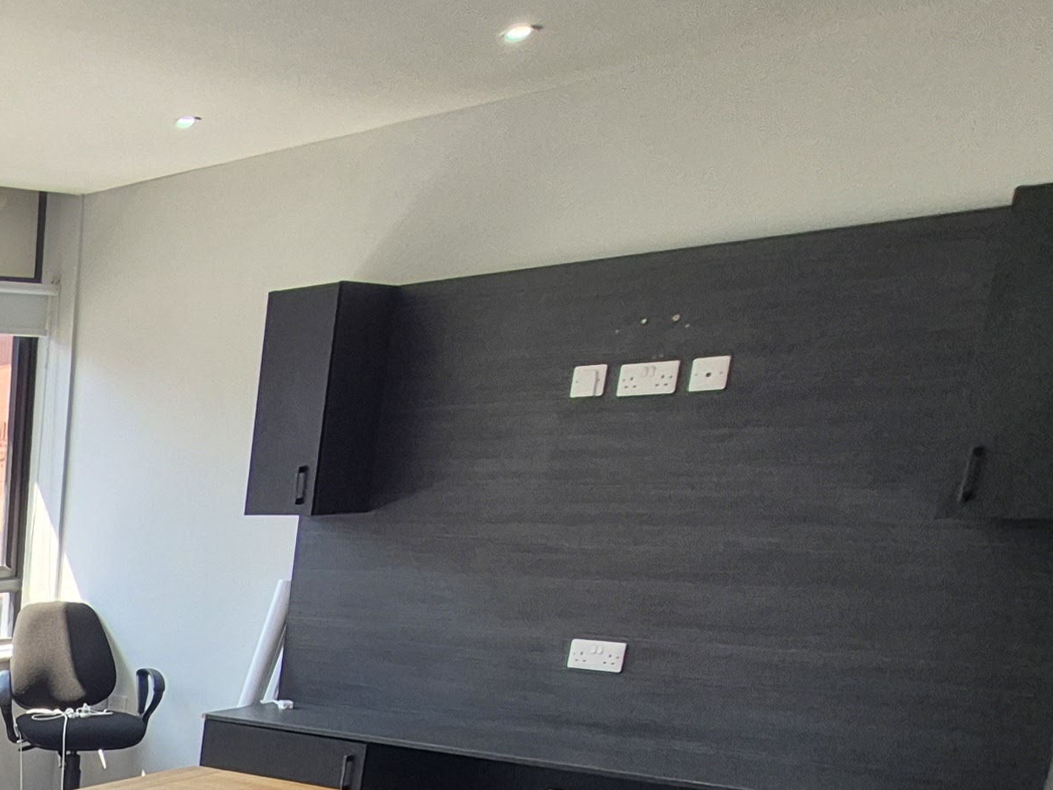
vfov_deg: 29.8
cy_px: 896
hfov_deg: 32.0
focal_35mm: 43
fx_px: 1308
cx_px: -353
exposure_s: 1/112
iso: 50
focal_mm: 1.74
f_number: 2.2
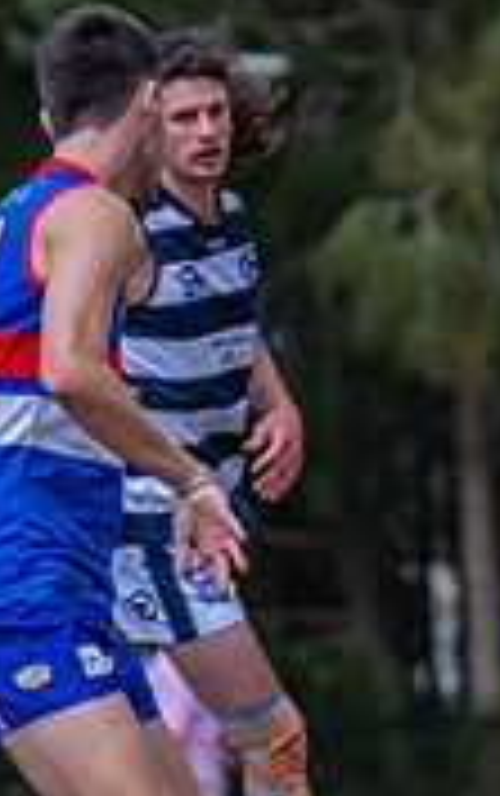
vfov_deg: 1.7
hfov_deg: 1.1
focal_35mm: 1234
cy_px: 907
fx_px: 26839
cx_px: 877
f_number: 6.3
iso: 800
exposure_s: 1/1600
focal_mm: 310
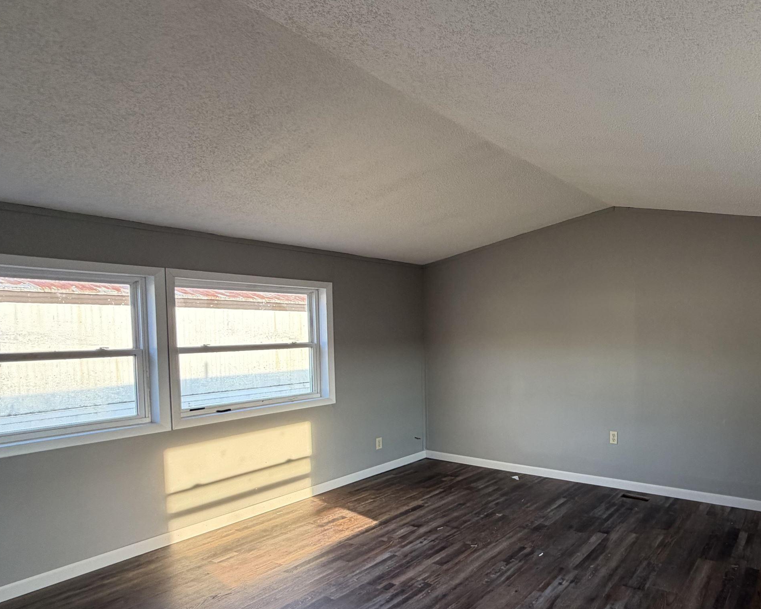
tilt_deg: -2.7
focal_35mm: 22
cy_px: 350
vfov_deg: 62.8
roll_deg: +0.1
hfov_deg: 70.1
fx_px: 496
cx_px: 569
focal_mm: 2.22
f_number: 2.2
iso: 160
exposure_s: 1/121
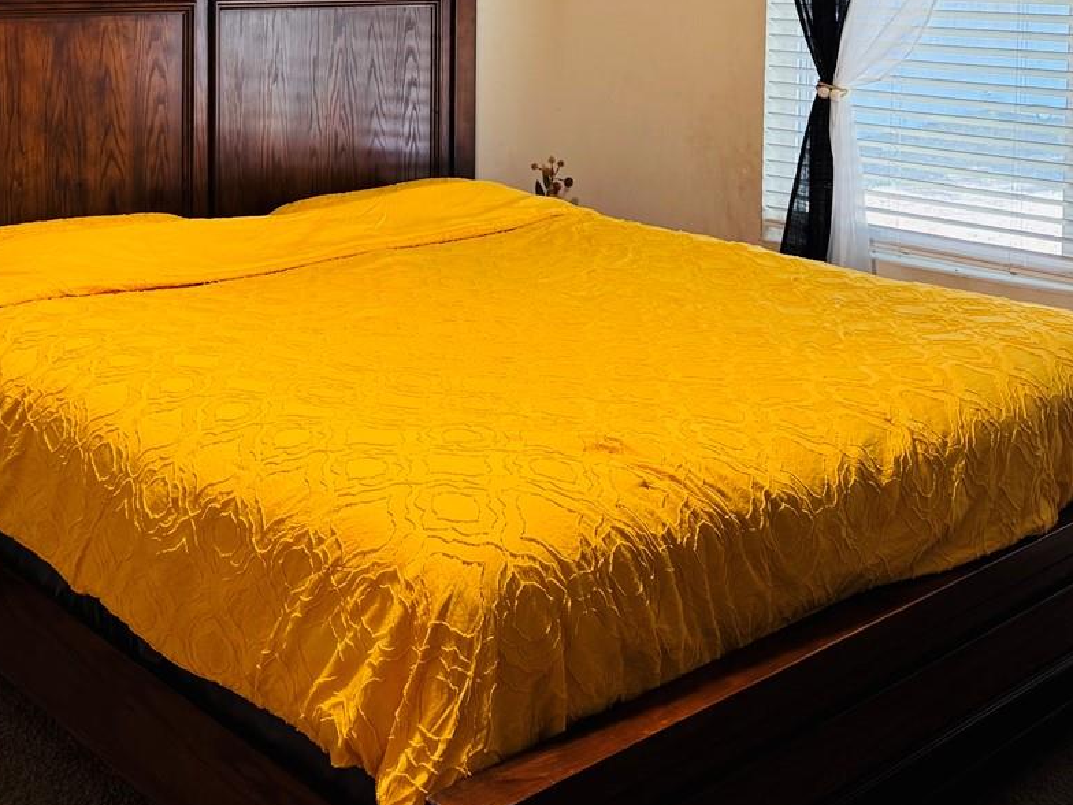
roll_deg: -0.1
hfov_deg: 38.6
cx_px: 375
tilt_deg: -4.6
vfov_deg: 28.3
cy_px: 48
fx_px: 1519
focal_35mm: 49
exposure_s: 1/60
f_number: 1.78
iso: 125
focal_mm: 6.76
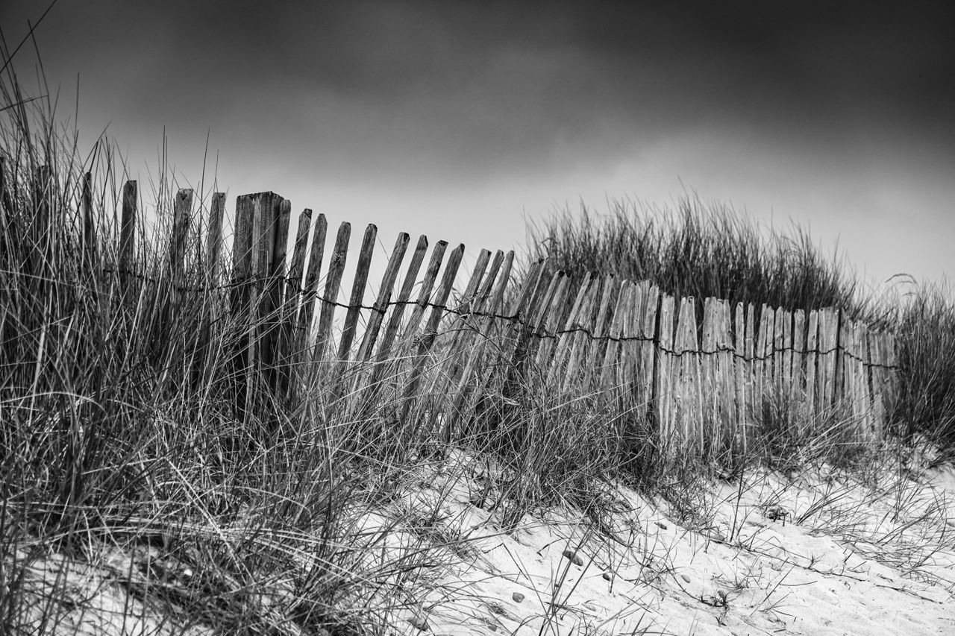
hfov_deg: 20.8
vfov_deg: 14.0
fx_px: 2599
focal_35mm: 98
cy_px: 318
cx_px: 478
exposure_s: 1/640
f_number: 4
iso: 125
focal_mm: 36
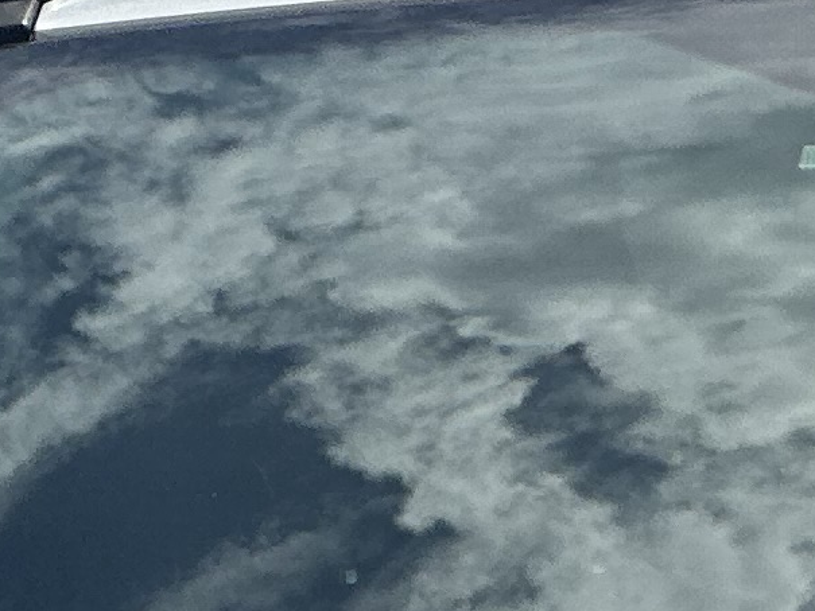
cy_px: 1688
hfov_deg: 3.8
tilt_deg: -5.9
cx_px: 1222
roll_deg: +0.4
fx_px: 12080
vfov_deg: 2.9
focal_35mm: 513
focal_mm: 9
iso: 32
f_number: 2.8
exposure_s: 1/2016
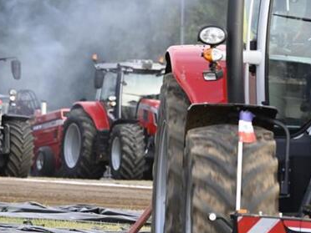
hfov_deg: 4.1
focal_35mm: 487
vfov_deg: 3.1
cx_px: 324
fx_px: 4375
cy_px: 61
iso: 320
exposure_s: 1/160
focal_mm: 190
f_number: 5
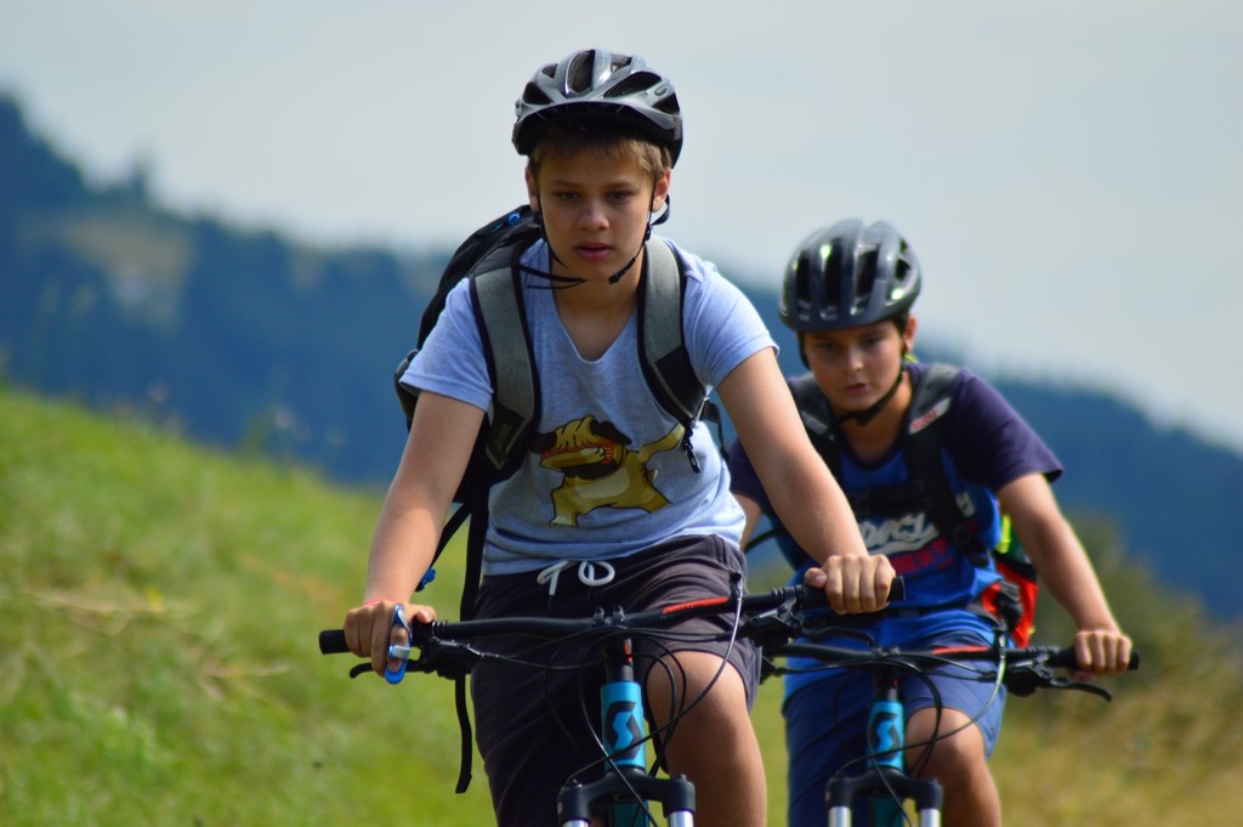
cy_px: 414
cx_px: 622
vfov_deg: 3.1
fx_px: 15525
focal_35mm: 450
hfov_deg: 4.6
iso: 400
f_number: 5.6
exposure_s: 1/1250
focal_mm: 300
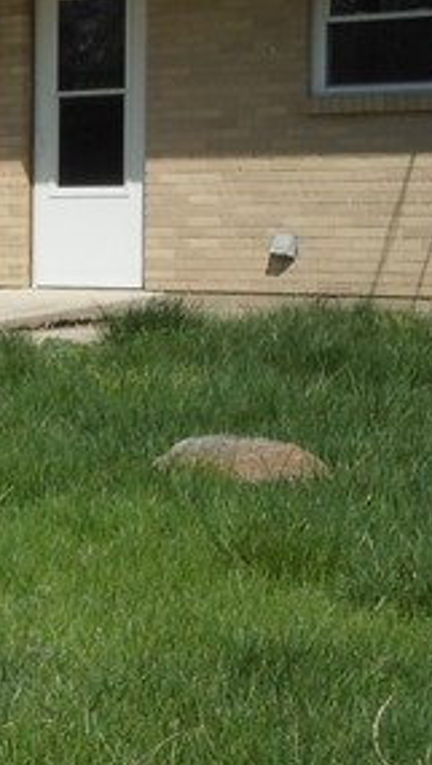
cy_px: 322
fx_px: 2618
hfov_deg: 8.5
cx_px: -644
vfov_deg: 16.6
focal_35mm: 129
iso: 80
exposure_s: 1/800
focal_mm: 5.9
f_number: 4
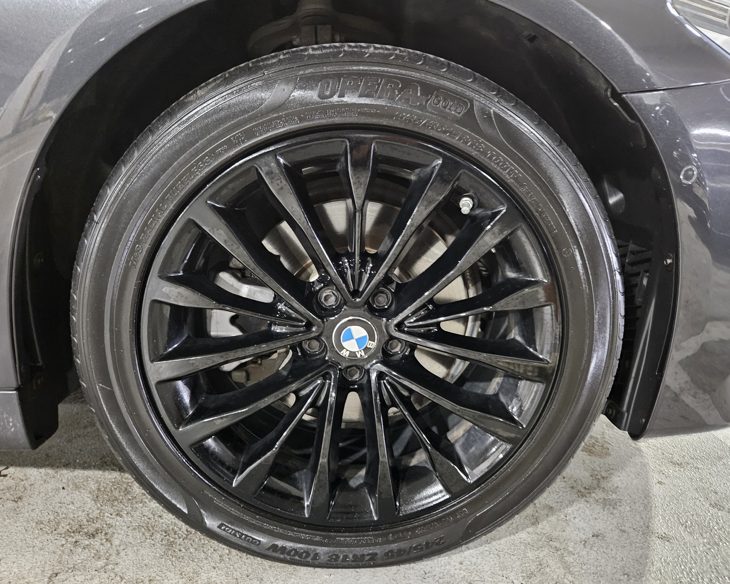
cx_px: 369
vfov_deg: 58.8
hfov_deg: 70.3
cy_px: 292
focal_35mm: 24
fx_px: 518
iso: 1600
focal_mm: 5.4
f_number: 1.8
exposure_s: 1/24
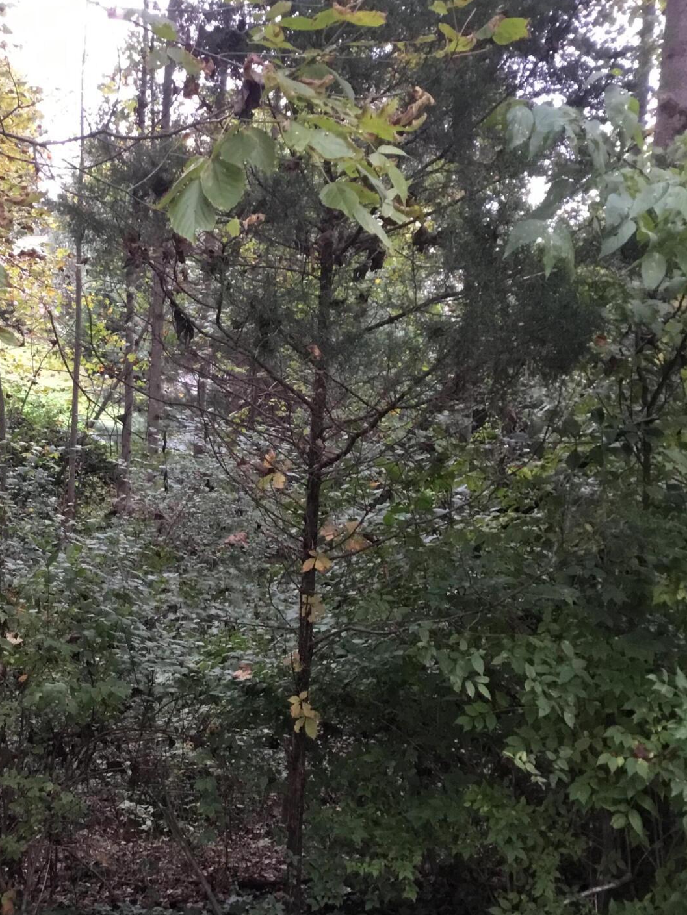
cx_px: 209
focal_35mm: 44
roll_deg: -0.6
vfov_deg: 42.6
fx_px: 1164
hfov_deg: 32.5
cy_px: 572
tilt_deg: -7.4
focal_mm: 3.3
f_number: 2.4
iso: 100
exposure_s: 1/30
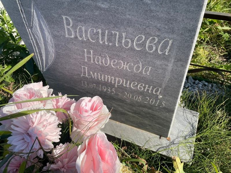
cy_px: 86
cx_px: 116
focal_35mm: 26
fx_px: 174
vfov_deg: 53.1
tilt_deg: -49.7
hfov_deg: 67.3
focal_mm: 4.2
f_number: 1.6
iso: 32
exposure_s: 1/2959
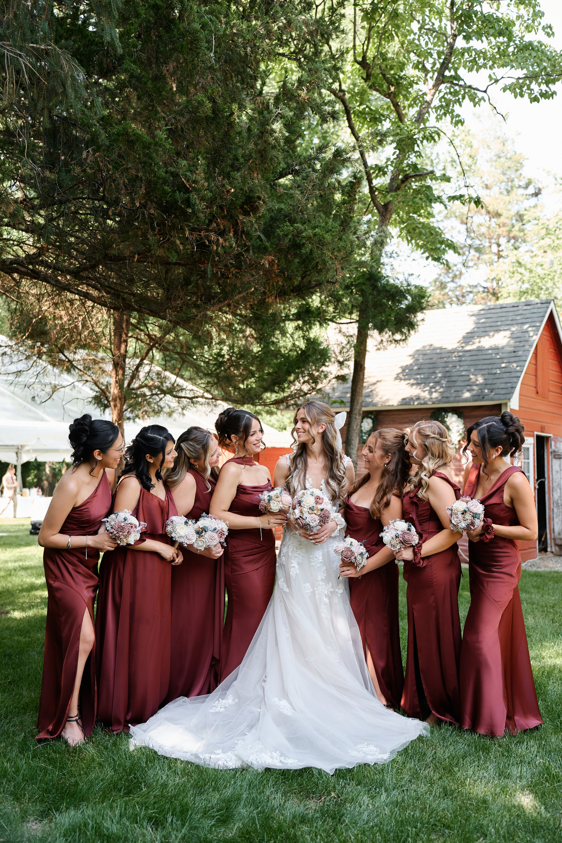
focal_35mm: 37
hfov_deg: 35.9
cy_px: 411
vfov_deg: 51.9
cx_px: 278
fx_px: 866
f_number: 2.8
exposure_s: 1/400
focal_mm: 36
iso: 500
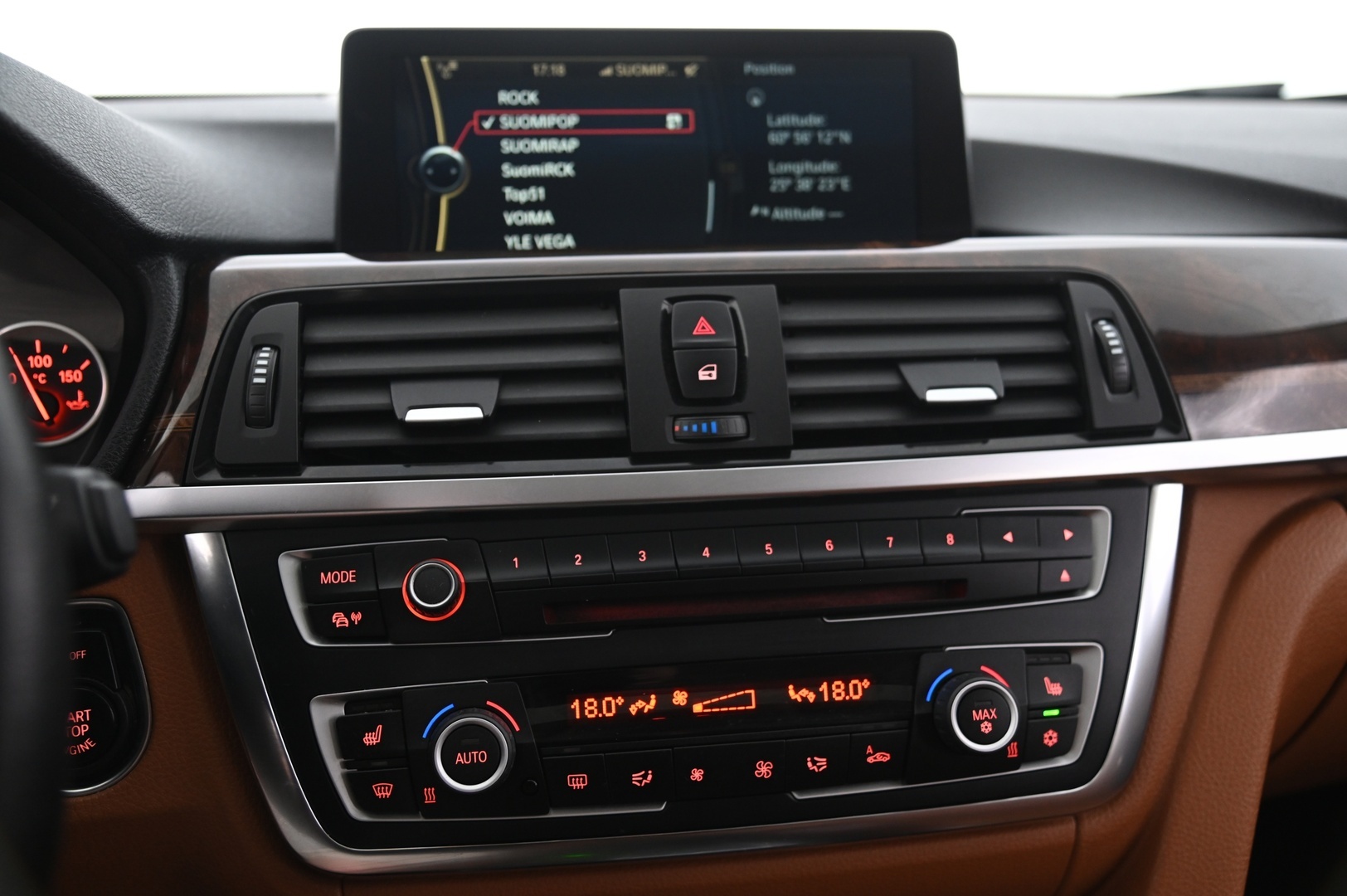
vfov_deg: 35.0
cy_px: 448
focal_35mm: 38
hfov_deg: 50.7
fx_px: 1421
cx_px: 674
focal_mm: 38
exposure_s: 1/15
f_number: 4
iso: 2000
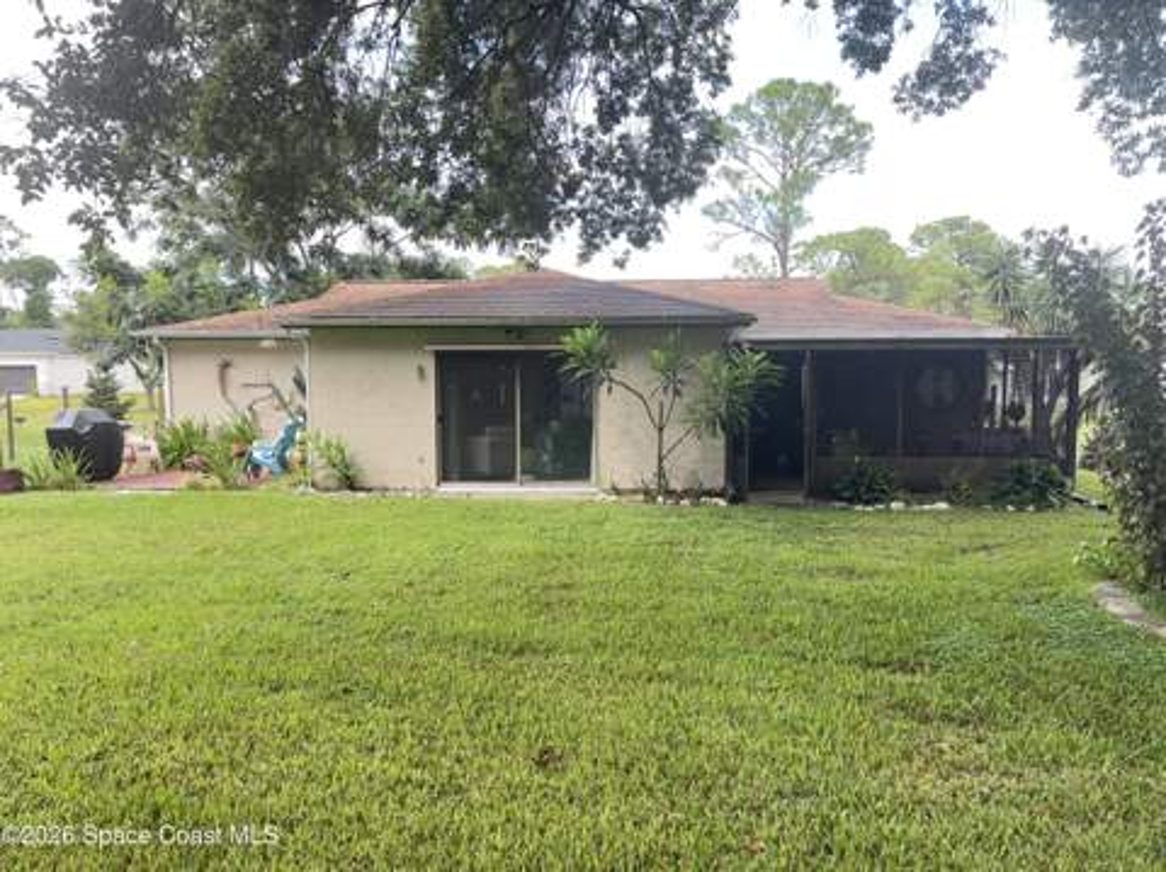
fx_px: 875
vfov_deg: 53.0
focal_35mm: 26
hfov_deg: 67.4
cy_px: 436
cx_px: 583
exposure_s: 1/338
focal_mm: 5.96
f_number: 1.6
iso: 50
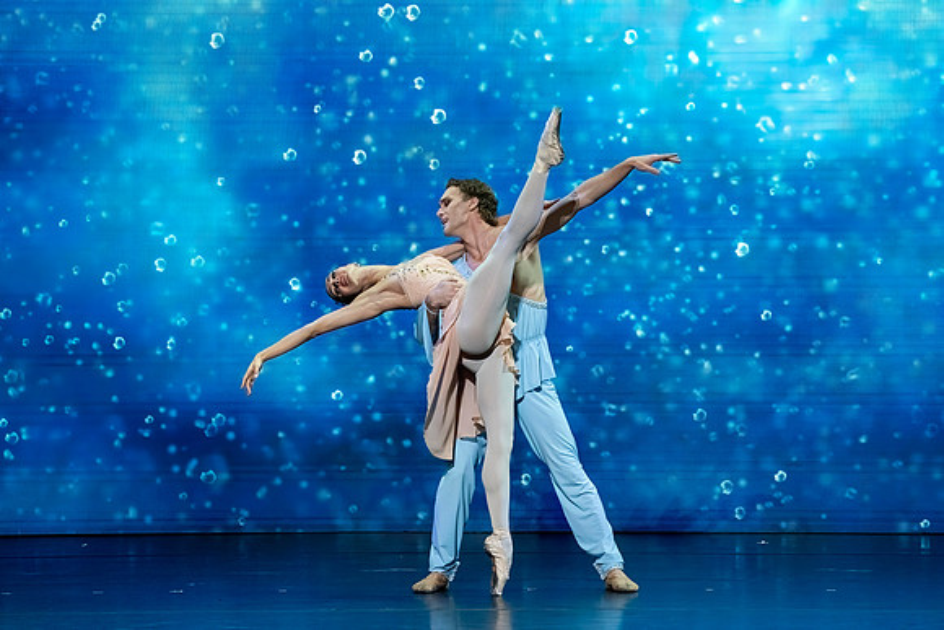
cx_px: 574
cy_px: 281
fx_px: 10198
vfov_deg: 3.5
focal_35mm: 389
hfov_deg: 5.3
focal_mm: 318
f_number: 5.6
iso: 6400
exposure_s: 1/400
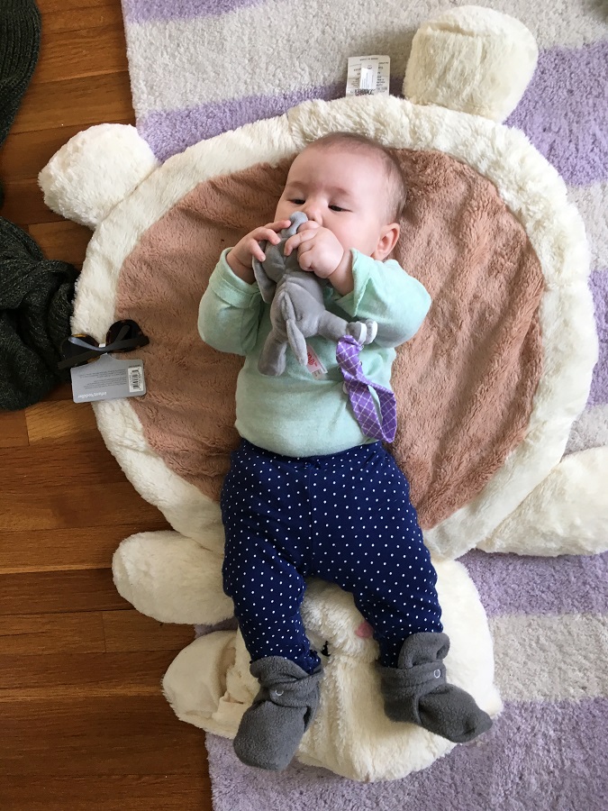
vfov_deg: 61.7
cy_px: 406
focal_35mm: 29
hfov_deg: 48.2
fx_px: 679
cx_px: 304
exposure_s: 1/30
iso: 40
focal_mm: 4.15
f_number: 2.2
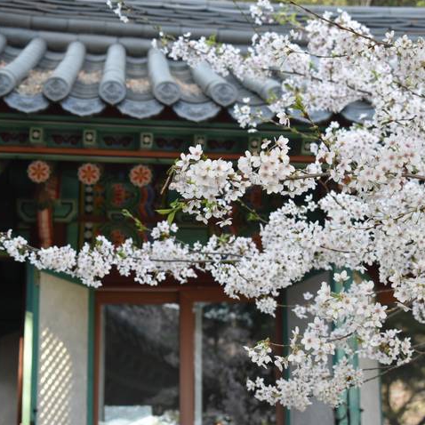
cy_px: 212
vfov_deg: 16.5
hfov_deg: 16.5
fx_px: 1467
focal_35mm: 106
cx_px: 197
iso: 800
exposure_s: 1/160
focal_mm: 55
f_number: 5.6
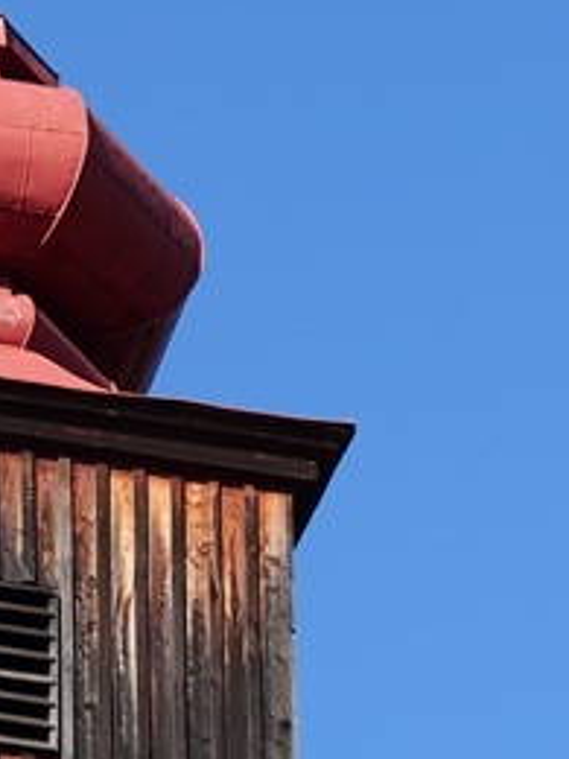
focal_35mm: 369
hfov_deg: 4.0
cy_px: 412
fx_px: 8087
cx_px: 117
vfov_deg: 5.4
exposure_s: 1/400
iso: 100
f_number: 5
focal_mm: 60
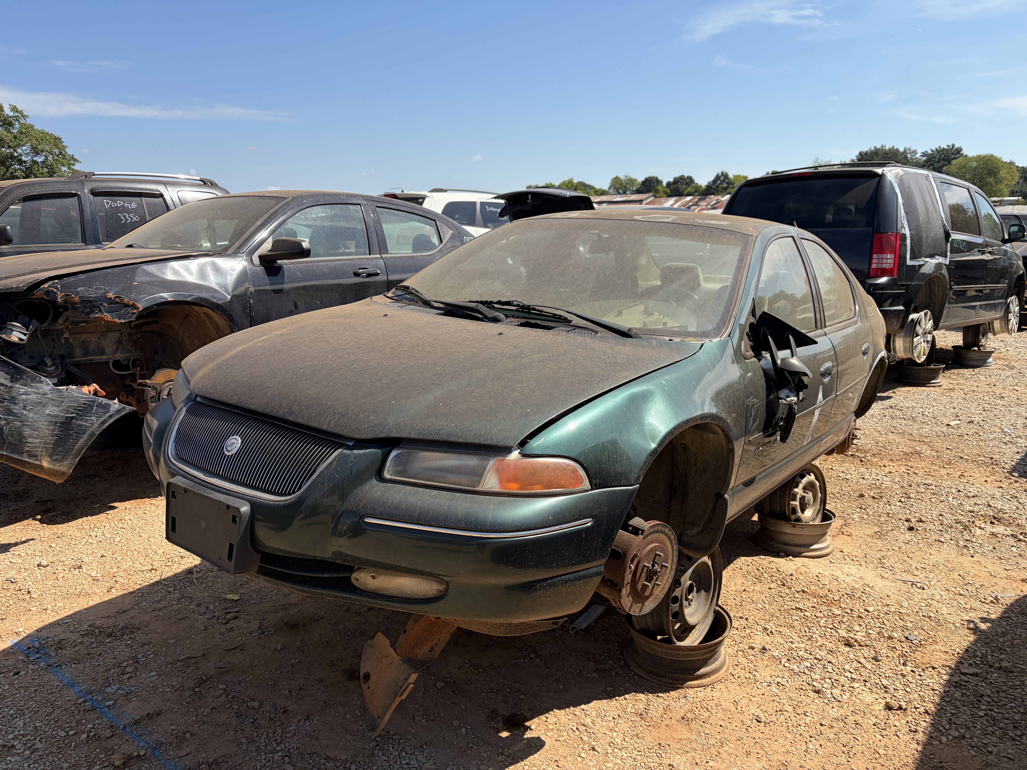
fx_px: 771
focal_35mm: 26
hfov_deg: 67.3
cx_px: 514
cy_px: 385
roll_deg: +1.0
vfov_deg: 53.1
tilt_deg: -13.0
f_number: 1.6
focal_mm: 5.96
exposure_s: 1/3831
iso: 64
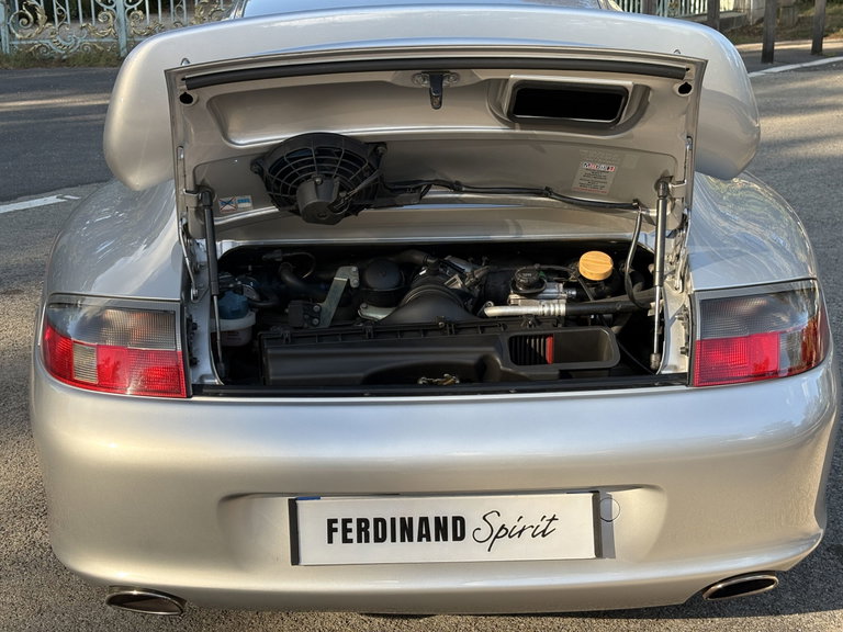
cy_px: 316
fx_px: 1266
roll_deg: +1.8
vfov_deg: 28.0
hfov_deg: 36.8
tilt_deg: -15.8
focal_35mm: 52
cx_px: 422
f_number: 1.6
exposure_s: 1/260
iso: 50
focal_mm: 5.96
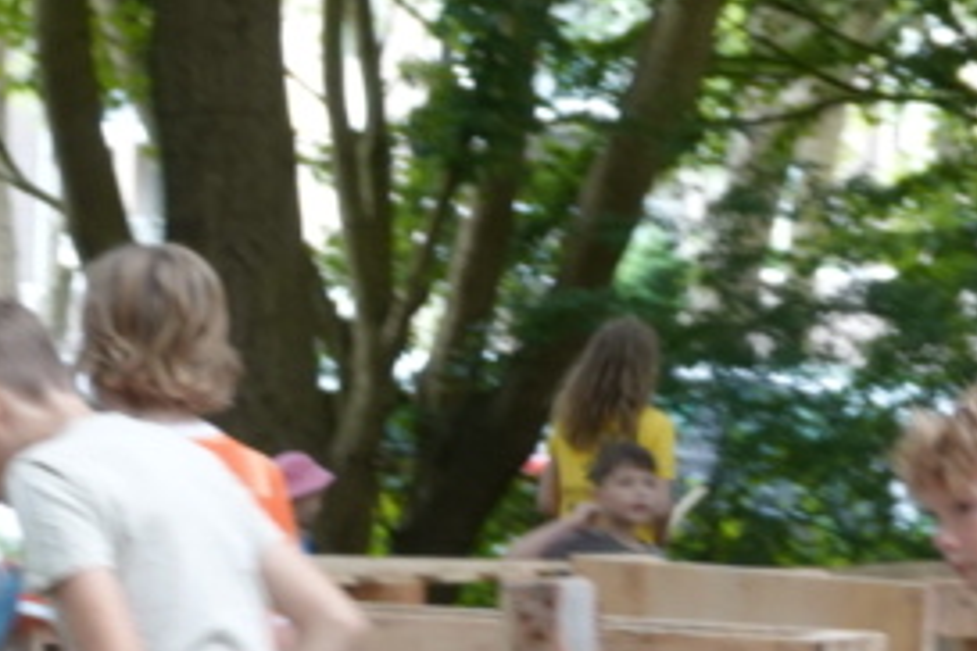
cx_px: -1224
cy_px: 1323
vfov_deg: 5.3
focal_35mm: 255
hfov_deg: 7.6
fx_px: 6920
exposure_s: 1/50
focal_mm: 15.73
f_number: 3.2
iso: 200
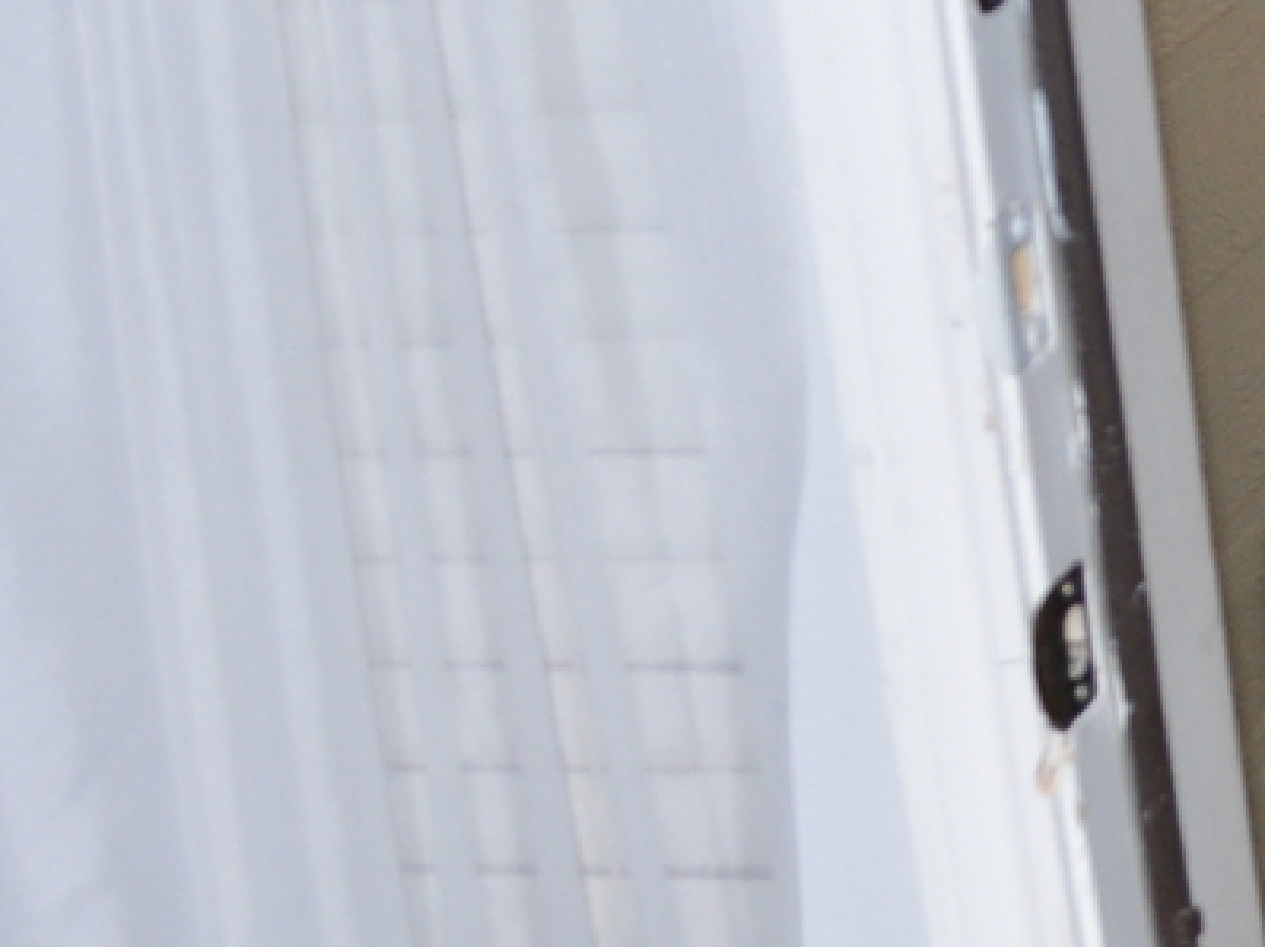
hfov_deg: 15.8
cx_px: 2279
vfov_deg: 13.9
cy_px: 280
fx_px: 3871
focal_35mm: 106
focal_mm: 18
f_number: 3.5
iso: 640
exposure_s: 1/125
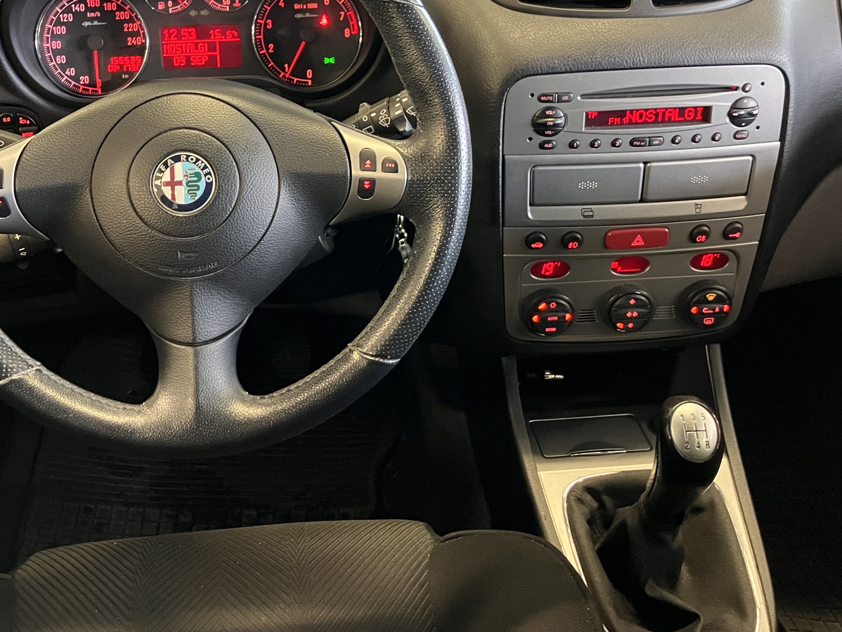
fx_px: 997
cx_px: 321
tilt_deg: -27.5
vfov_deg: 34.8
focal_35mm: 41
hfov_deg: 45.4
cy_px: 215
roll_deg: +0.3
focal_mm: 3.99
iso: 400
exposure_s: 1/25
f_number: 1.8
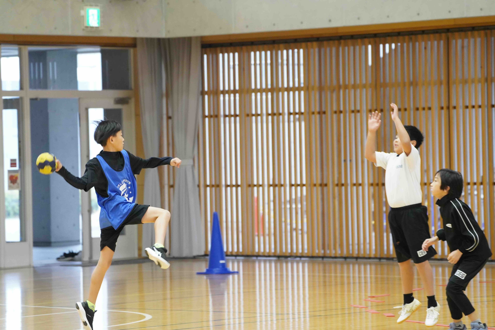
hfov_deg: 10.6
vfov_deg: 7.1
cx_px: 248
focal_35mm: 194
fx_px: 2667
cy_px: 165
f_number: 5.6
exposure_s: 1/250
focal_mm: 194
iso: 8000
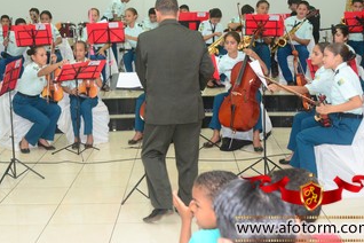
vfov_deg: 20.6
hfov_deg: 30.5
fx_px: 664
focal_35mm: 66
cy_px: 76
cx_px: 140
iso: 1600
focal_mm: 31
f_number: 4
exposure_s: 1/60
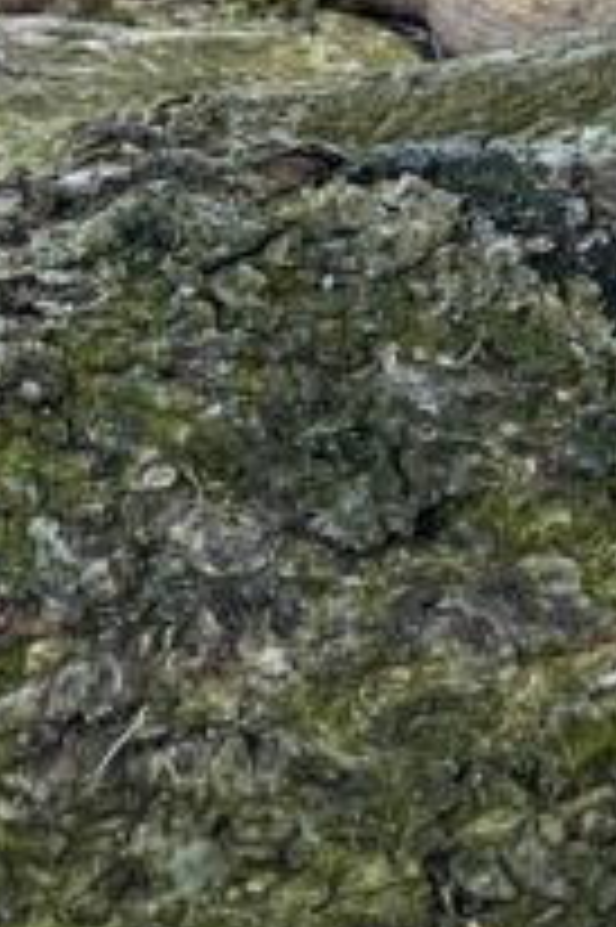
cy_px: -734
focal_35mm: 331
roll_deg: +0.6
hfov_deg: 4.1
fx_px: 8509
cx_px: 800
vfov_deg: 6.1
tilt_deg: -10.5
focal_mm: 7.5
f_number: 2.2
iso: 20
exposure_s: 1/189
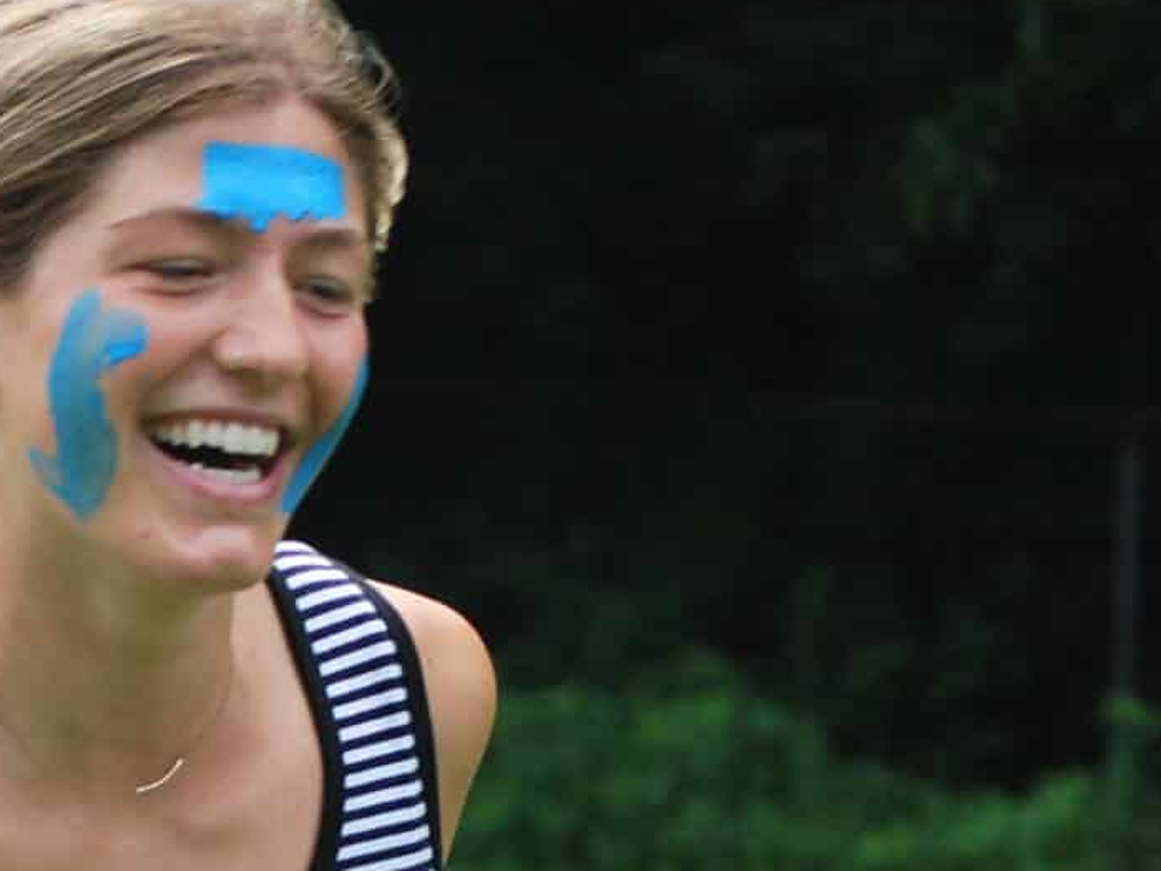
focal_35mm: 344
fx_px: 11528
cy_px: 1218
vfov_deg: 4.3
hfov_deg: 5.7
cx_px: -528
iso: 220
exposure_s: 1/500
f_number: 4.2
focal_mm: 65
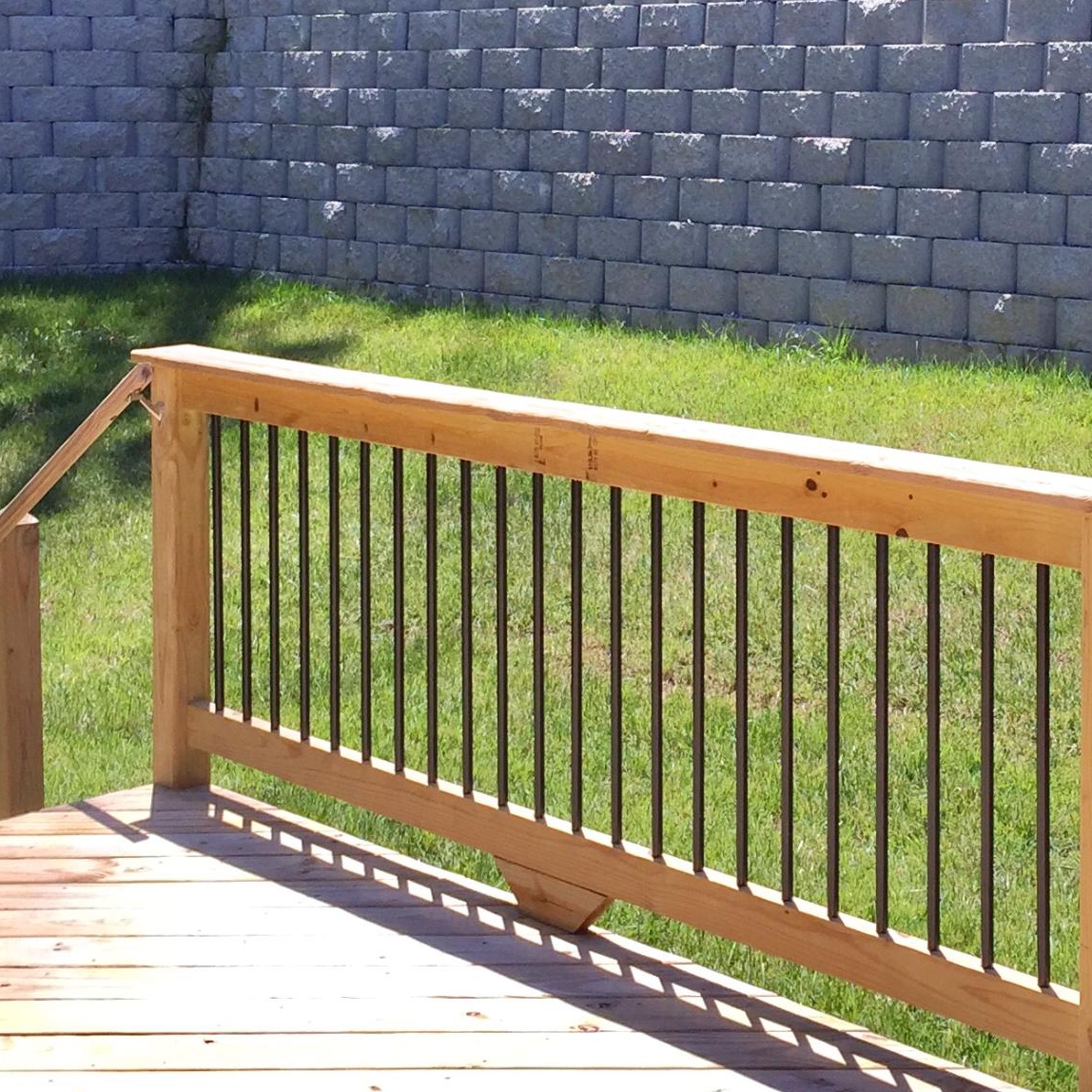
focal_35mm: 67
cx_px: 768
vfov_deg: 25.4
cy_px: 284
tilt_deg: -4.1
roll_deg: -0.4
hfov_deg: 25.5
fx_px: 2391
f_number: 2.2
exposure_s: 1/1236
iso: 40
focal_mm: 4.15
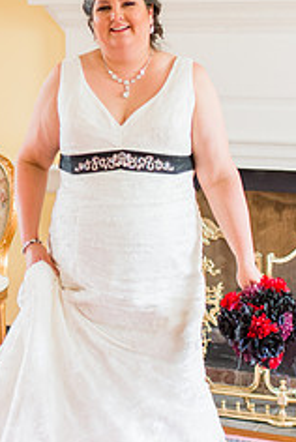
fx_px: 1230
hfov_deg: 13.7
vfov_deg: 20.3
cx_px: 75
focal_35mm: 100
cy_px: 144
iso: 800
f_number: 1.8
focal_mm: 35
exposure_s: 1/100
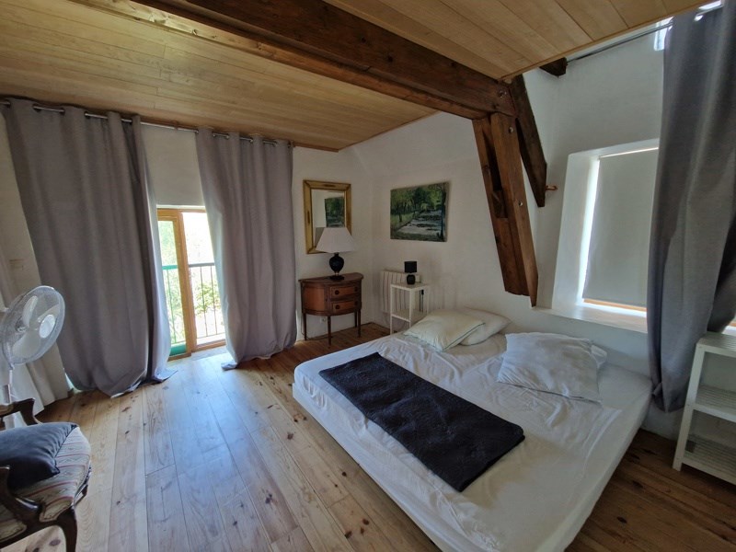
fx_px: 276
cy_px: 276
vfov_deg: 89.9
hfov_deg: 106.2
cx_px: 368
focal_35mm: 13
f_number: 2.2
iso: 400
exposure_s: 1/50
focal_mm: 2.2
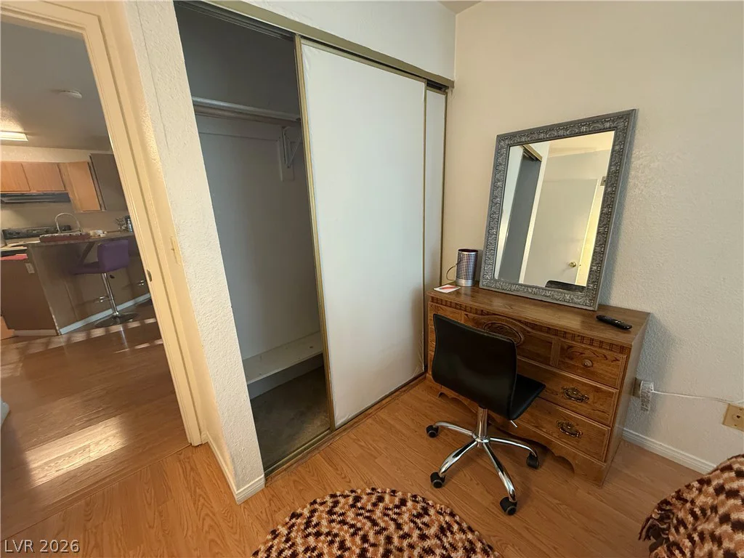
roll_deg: +2.8
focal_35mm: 14
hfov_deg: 102.1
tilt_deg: -14.6
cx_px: 372
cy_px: 279
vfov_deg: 85.7
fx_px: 301
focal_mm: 2.22
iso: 250
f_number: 2.2
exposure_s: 1/60
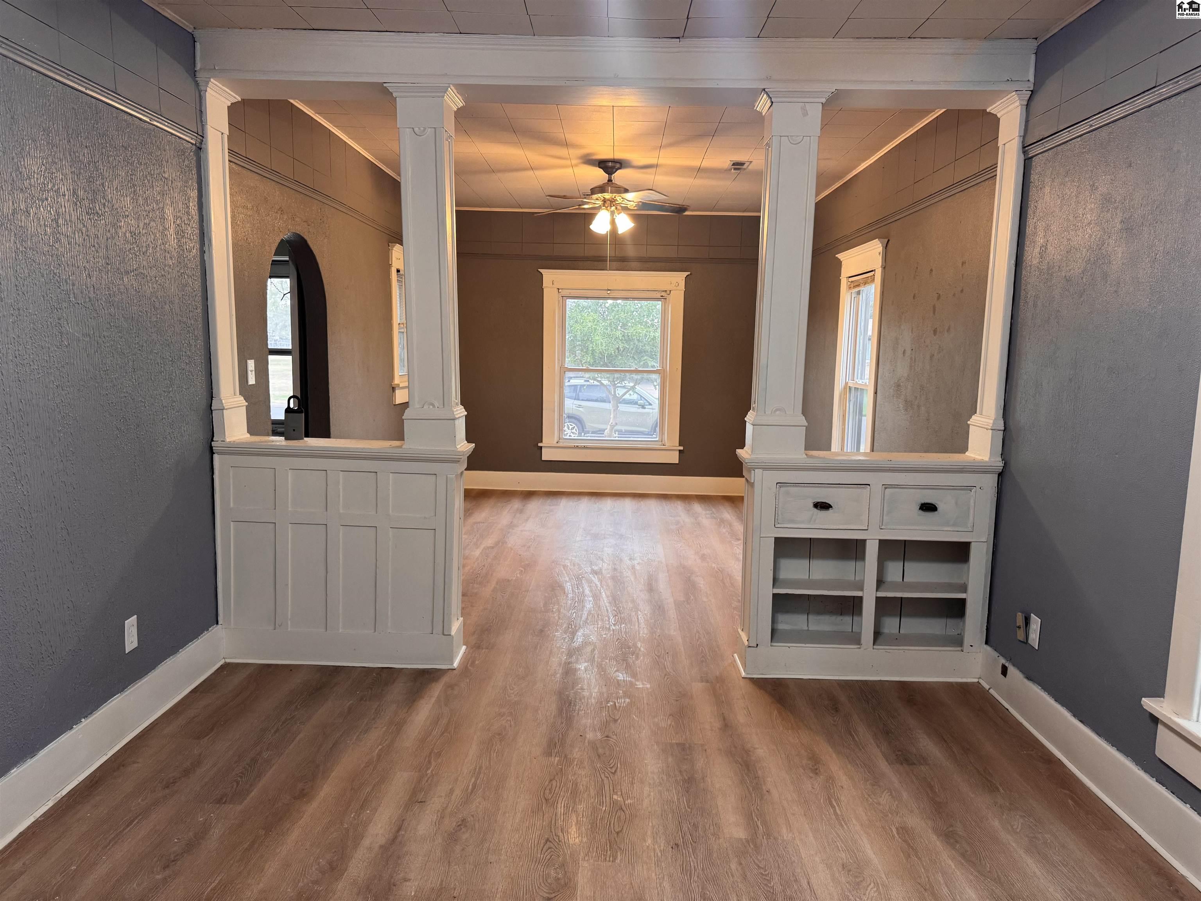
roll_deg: -0.8
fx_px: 833
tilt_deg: -8.5
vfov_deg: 56.8
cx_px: 600
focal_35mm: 24
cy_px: 450
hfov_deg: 71.6
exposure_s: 1/60
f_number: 1.78
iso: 200
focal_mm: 6.76
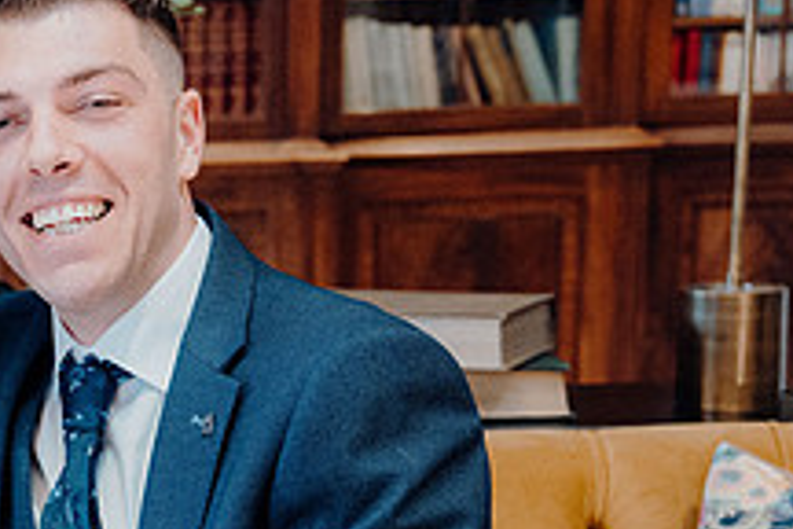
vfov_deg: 14.4
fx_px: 2070
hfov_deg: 20.6
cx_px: -84
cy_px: 494
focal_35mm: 94
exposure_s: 1/160
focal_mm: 35
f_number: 3.5
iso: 3200
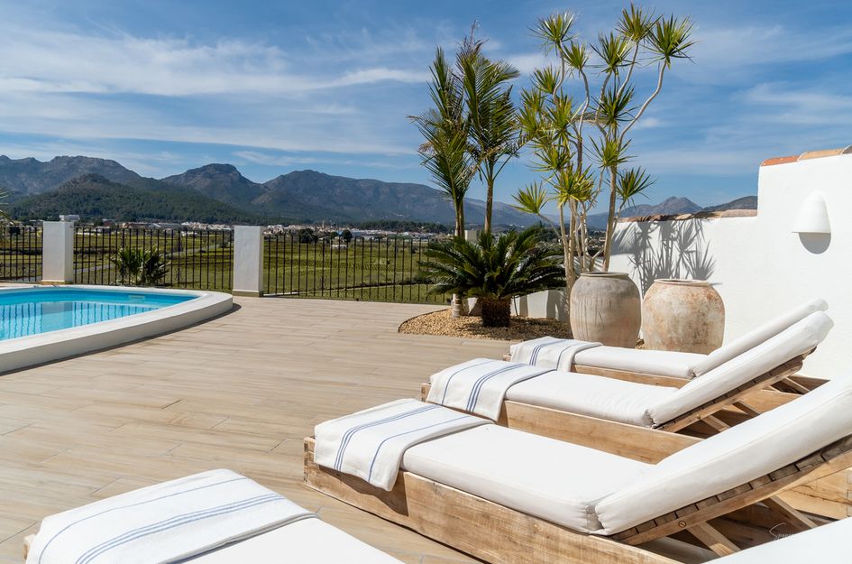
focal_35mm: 22
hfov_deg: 77.5
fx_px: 531
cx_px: 426
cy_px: 282
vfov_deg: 55.9
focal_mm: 15
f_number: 8
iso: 125
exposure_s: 1/640
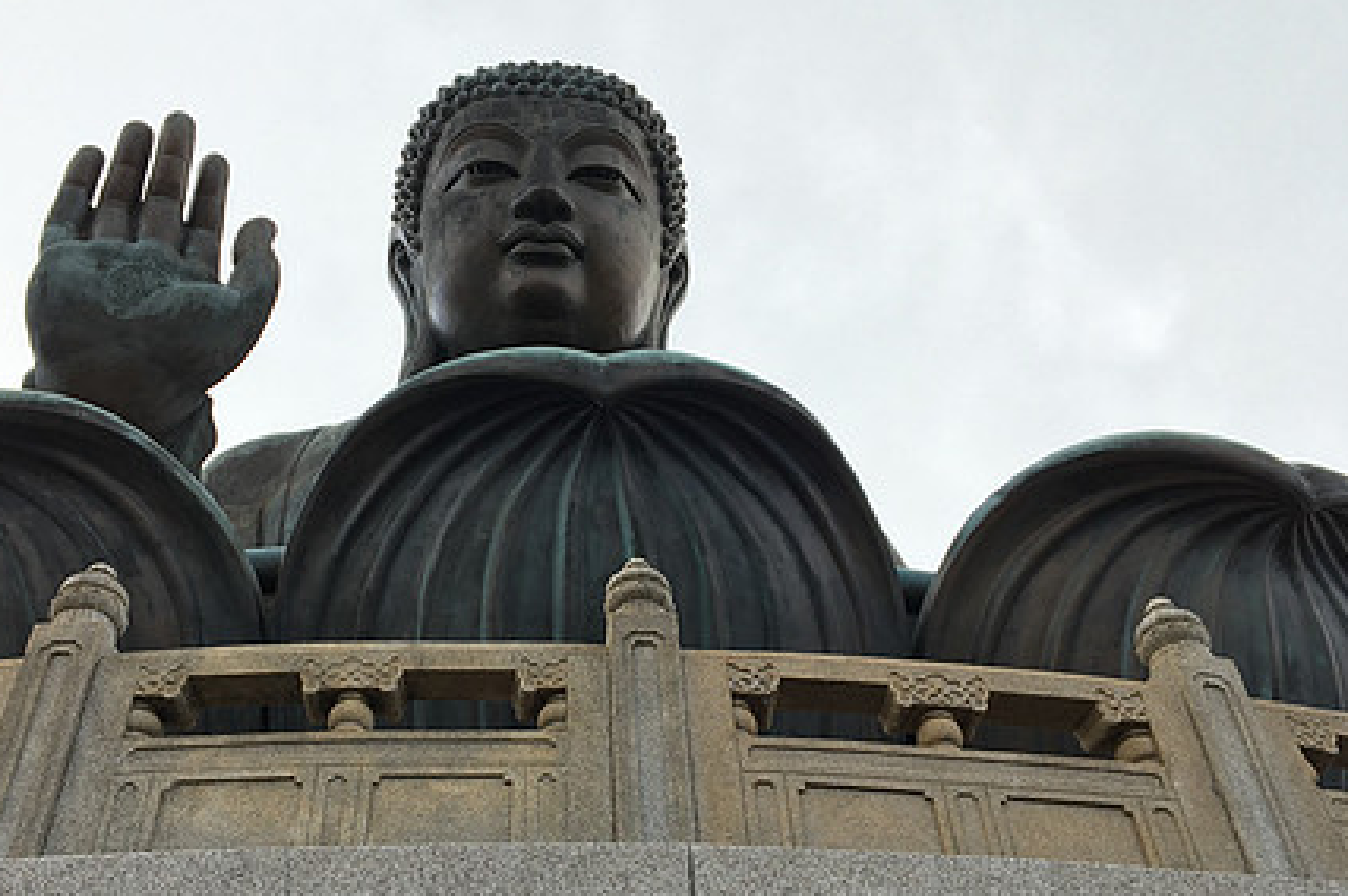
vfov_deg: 32.5
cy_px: 528
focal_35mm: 41
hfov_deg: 47.3
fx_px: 1534
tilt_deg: +45.3
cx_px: 565
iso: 25
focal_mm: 4.15
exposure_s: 1/349
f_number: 2.2
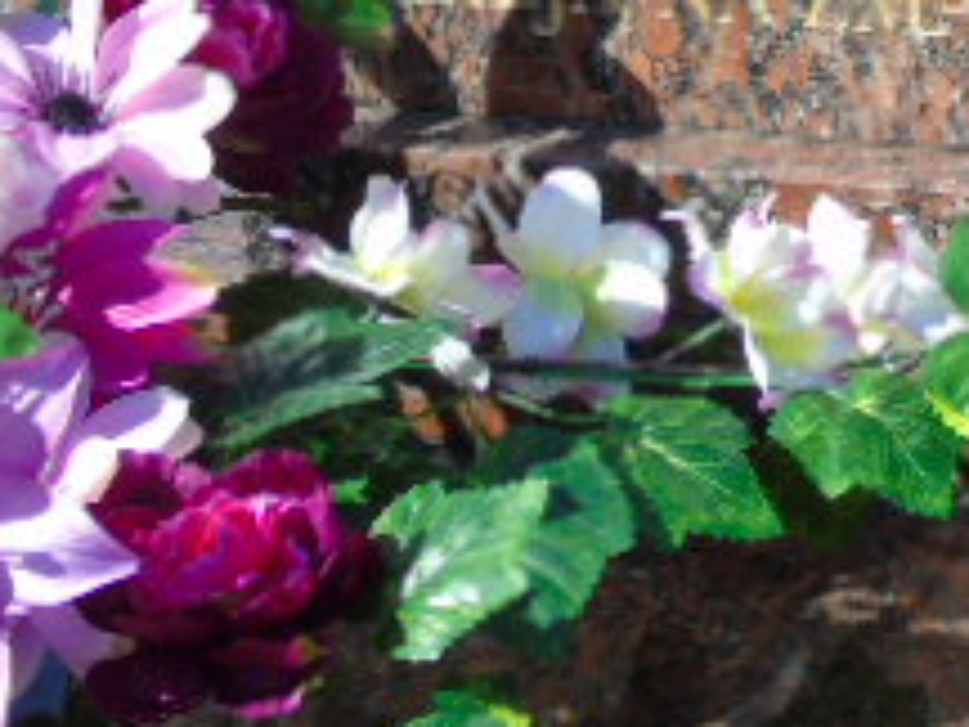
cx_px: 1099
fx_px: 7782
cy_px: -233
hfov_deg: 7.1
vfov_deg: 5.3
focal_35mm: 278
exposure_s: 1/400
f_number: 4.3
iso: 80
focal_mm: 17
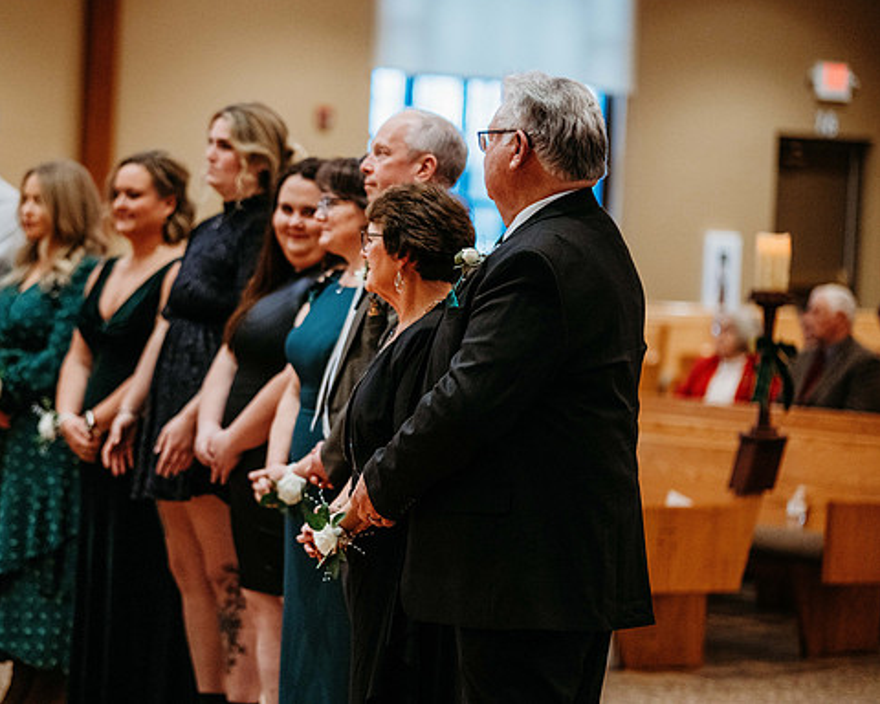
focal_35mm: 136
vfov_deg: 11.4
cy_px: 351
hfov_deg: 14.2
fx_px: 3542
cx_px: 352
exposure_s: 1/250
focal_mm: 120
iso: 2000
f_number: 2.8
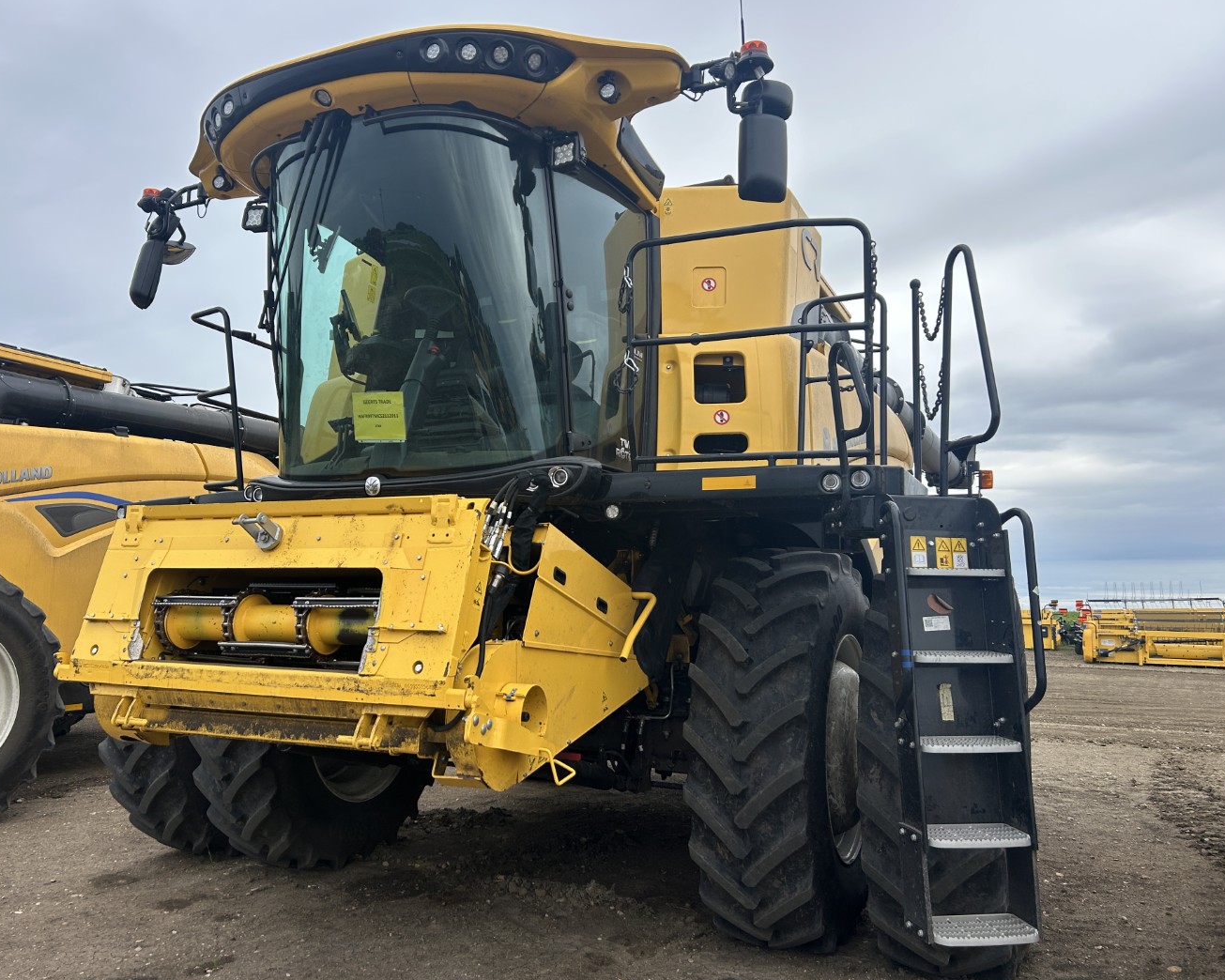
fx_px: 1015
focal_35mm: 28
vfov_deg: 51.5
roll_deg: -1.5
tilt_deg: +5.9
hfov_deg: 62.2
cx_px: 576
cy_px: 488
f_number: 1.5
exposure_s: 1/924
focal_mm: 5.7
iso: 50
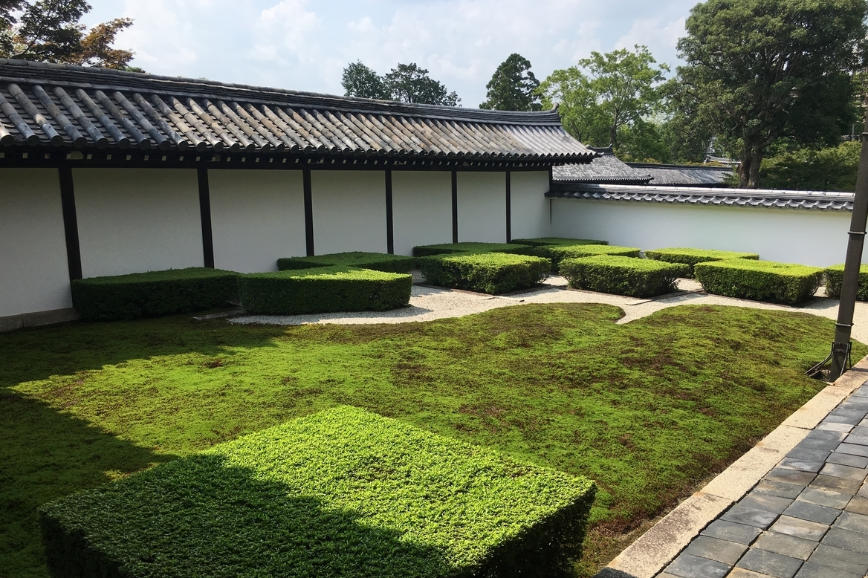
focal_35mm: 31
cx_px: 429
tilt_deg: -9.0
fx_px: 747
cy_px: 319
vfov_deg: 42.2
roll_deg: -1.0
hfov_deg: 60.3
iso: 25
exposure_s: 1/1603
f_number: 2.2
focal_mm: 4.15
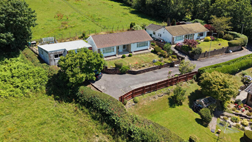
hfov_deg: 69.9
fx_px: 180
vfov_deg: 42.3
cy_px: 47
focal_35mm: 27
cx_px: 123
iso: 260
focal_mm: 8.67
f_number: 1.8
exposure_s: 1/4000
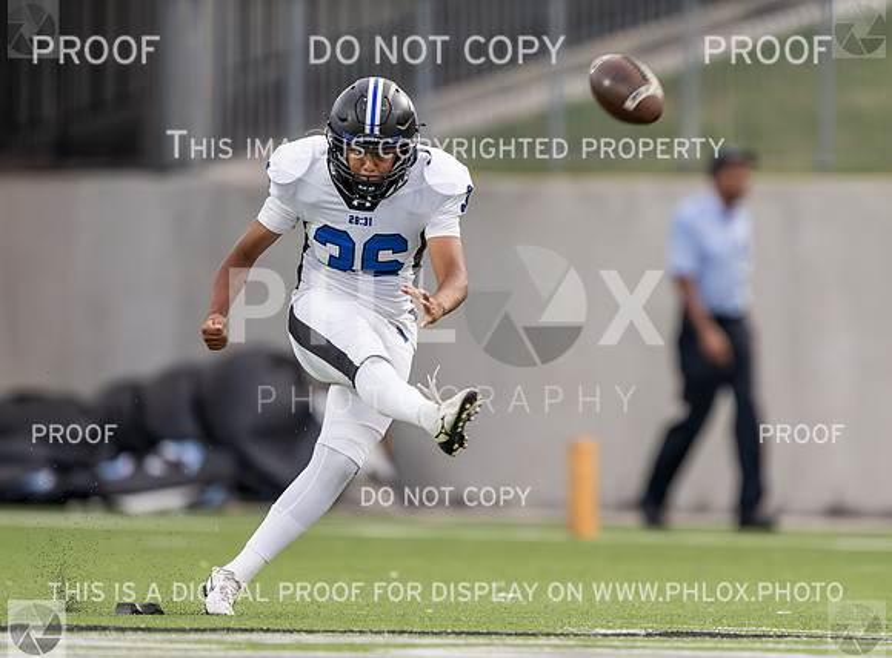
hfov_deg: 2.1
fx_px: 24318
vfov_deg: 1.6
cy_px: 325
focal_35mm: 949
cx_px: 578
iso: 2800
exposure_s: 1/1600
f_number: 4
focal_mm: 560
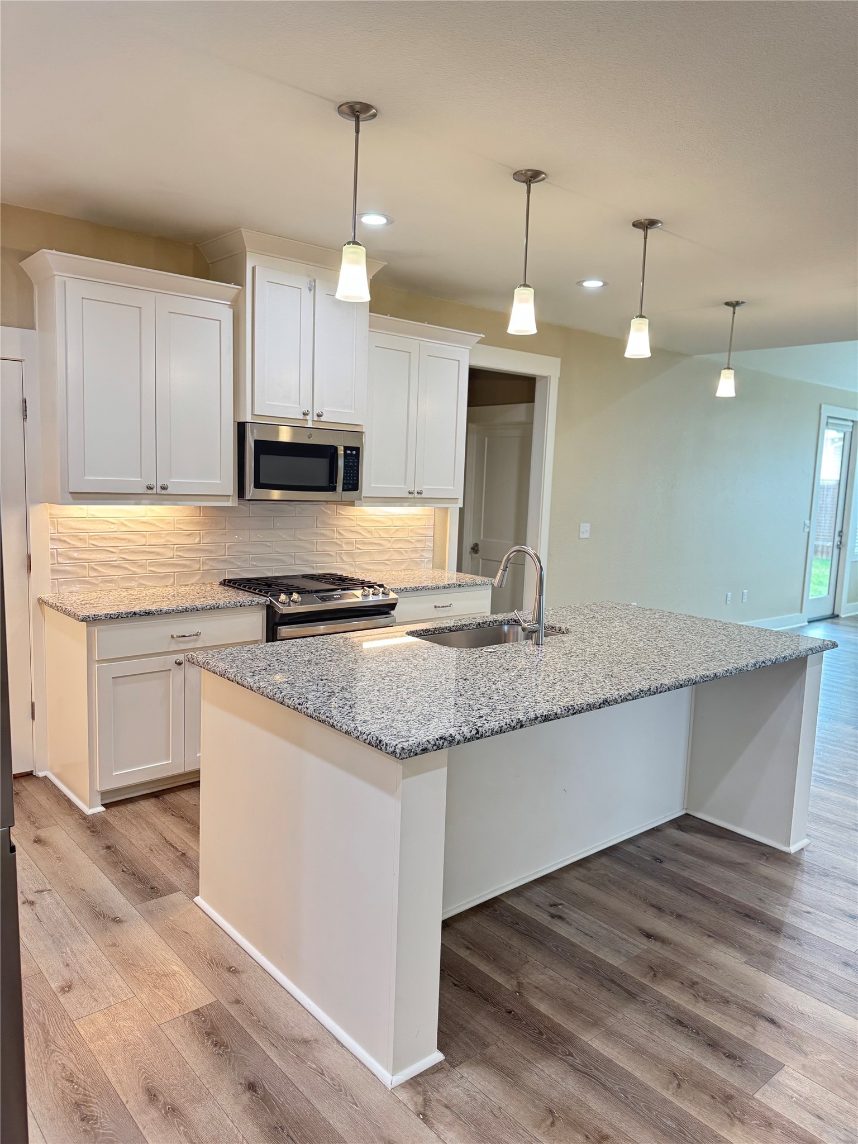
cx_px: 429
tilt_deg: -7.8
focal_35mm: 24
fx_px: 793
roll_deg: -2.0
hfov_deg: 56.8
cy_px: 572
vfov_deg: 71.6
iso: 250
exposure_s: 1/60
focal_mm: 6.76
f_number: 1.78
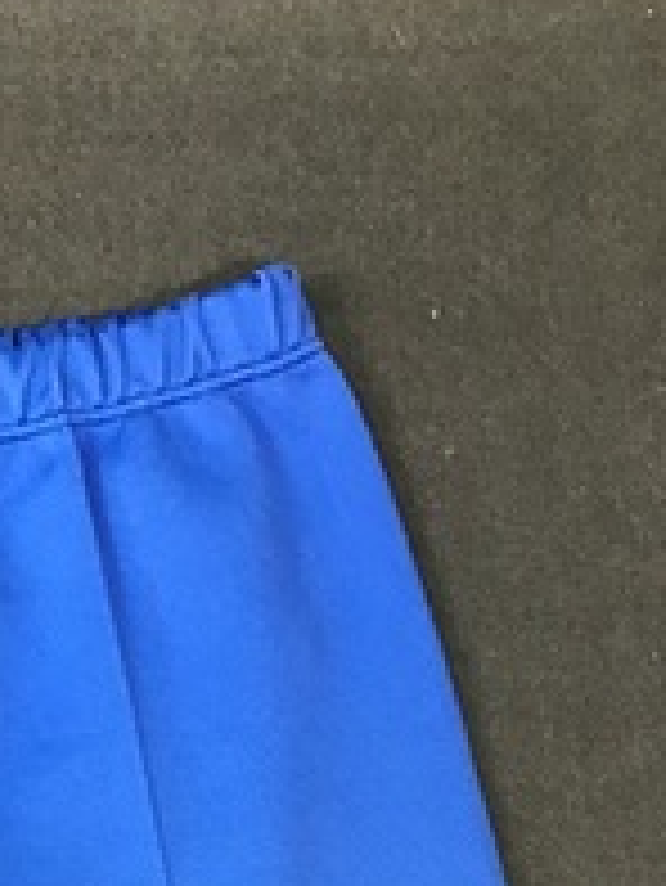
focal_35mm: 71
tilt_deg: -84.8
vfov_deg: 25.3
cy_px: 994
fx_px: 1819
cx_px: -137
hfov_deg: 19.5
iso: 100
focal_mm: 3.99
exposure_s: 1/11
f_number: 1.8
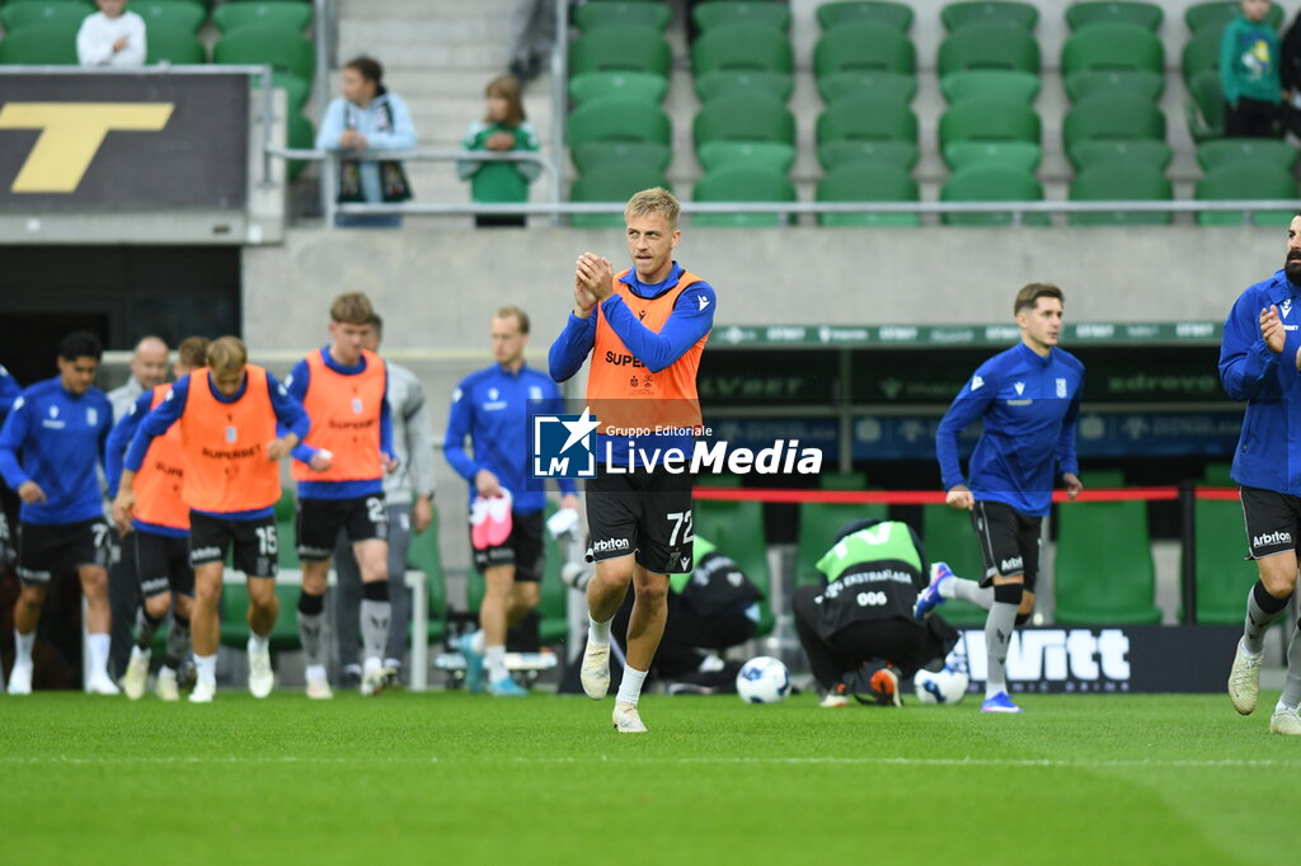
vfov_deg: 3.1
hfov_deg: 4.6
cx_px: 650
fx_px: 16256
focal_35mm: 450
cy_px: 433
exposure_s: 1/1250
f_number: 2.8
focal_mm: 300
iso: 1400
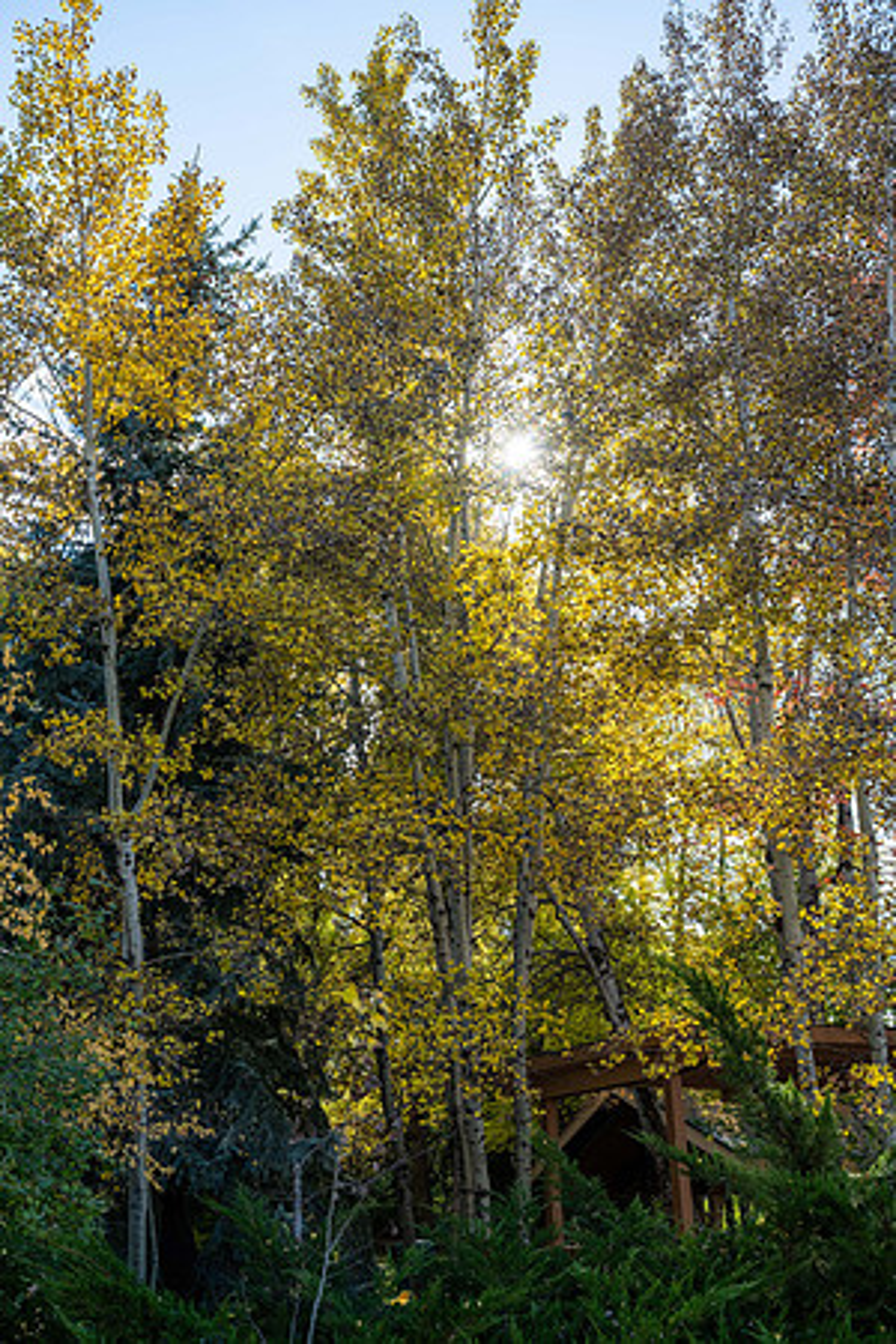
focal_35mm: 41
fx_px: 1531
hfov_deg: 32.6
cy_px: 672
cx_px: 448
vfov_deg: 47.4
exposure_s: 1/640
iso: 100
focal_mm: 41
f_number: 5.6
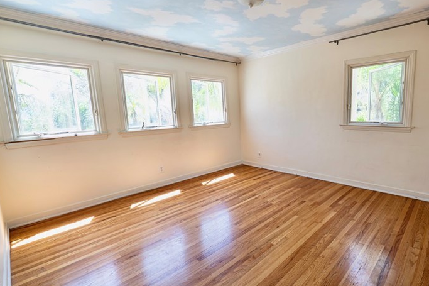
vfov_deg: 67.4
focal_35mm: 18
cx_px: 268
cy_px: 143
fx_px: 214
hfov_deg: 88.2
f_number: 2.8
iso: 640
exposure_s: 1/1000
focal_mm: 12
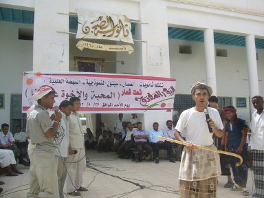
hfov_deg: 52.6
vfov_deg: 40.7
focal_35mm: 35
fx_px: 267
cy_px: 99
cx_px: 132
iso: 100
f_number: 5.6
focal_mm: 5.8
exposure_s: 1/400
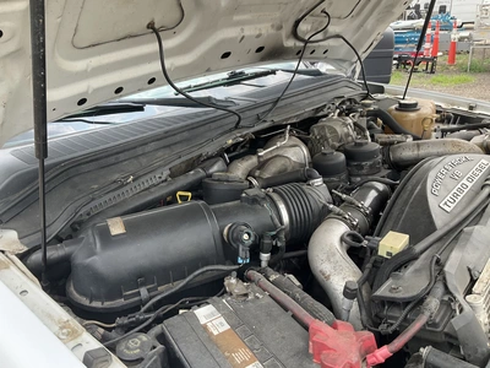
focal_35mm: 29
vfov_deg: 48.2
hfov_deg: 61.7
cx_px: 245
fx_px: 411
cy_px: 184
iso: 20
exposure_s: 1/228
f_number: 1.8
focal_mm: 3
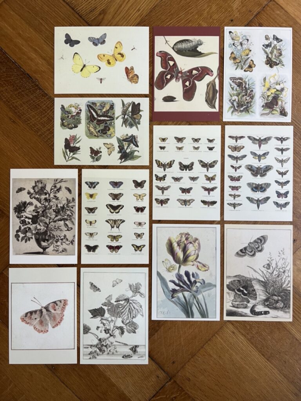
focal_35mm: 26
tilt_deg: -89.0
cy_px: 200
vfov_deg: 67.3
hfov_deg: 53.1
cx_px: 150
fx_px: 301
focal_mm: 5.7
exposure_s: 1/82
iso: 125
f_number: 1.5
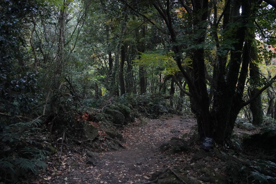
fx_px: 291
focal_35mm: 38
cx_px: 127
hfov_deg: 50.6
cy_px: 97
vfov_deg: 35.1
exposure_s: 1/100
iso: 12800
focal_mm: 35
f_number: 5.6
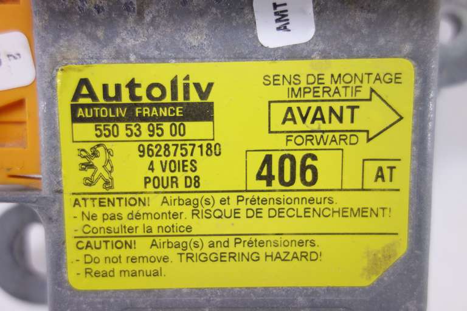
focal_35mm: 28
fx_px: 363
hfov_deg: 65.5
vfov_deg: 46.4
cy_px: 156
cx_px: 234
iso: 125
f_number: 2
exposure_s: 1/100
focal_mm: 10.4
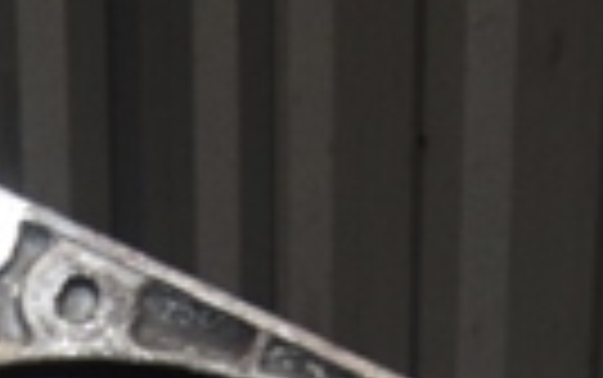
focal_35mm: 153
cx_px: -9
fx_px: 2524
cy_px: 891
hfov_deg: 13.4
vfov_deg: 8.0
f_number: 5
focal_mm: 21
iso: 800
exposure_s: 1/60
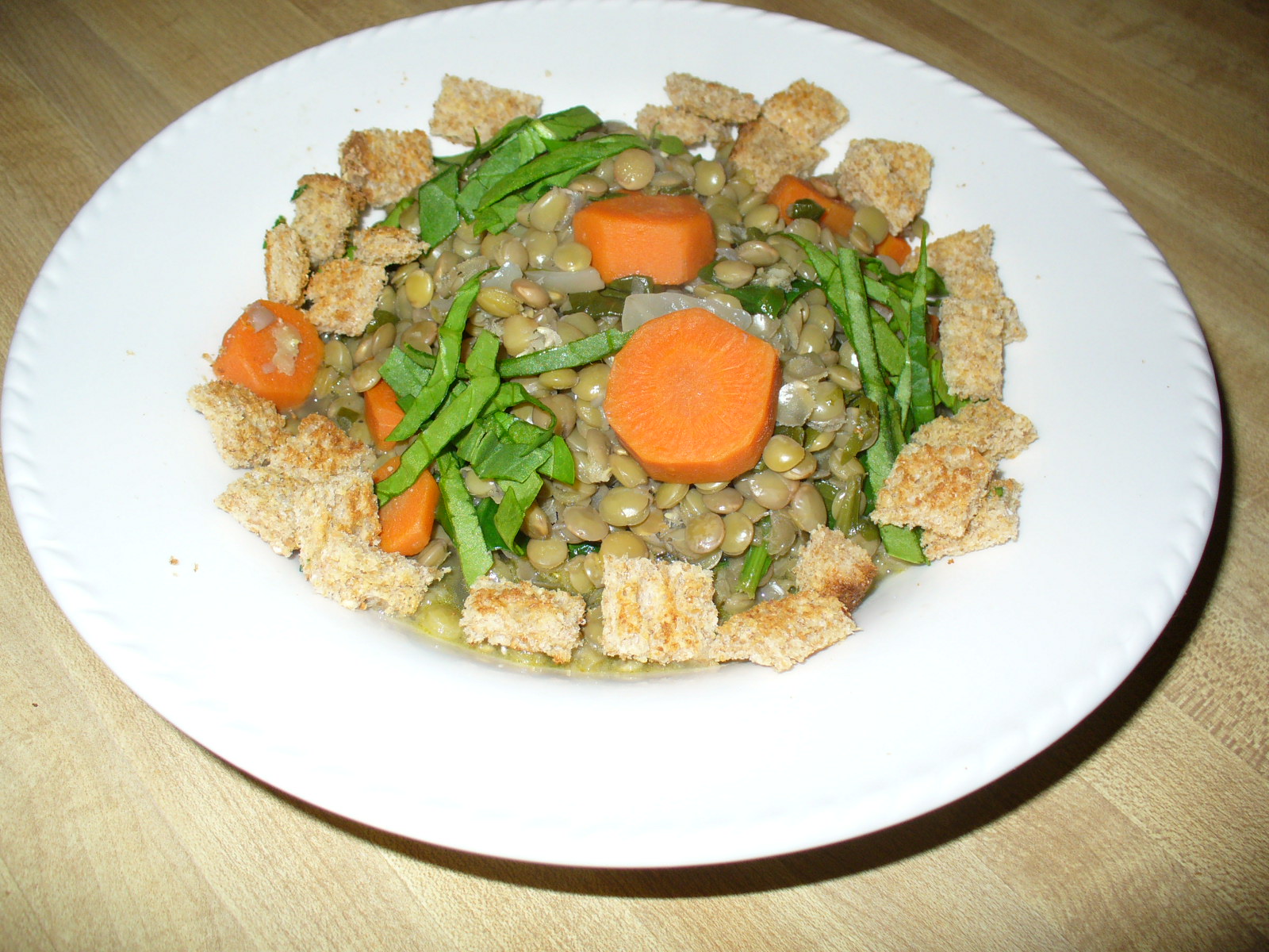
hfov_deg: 50.1
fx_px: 1356
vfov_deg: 38.7
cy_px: 476
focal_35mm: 37
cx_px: 634
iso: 80
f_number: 2.8
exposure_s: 1/60
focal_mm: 6.1
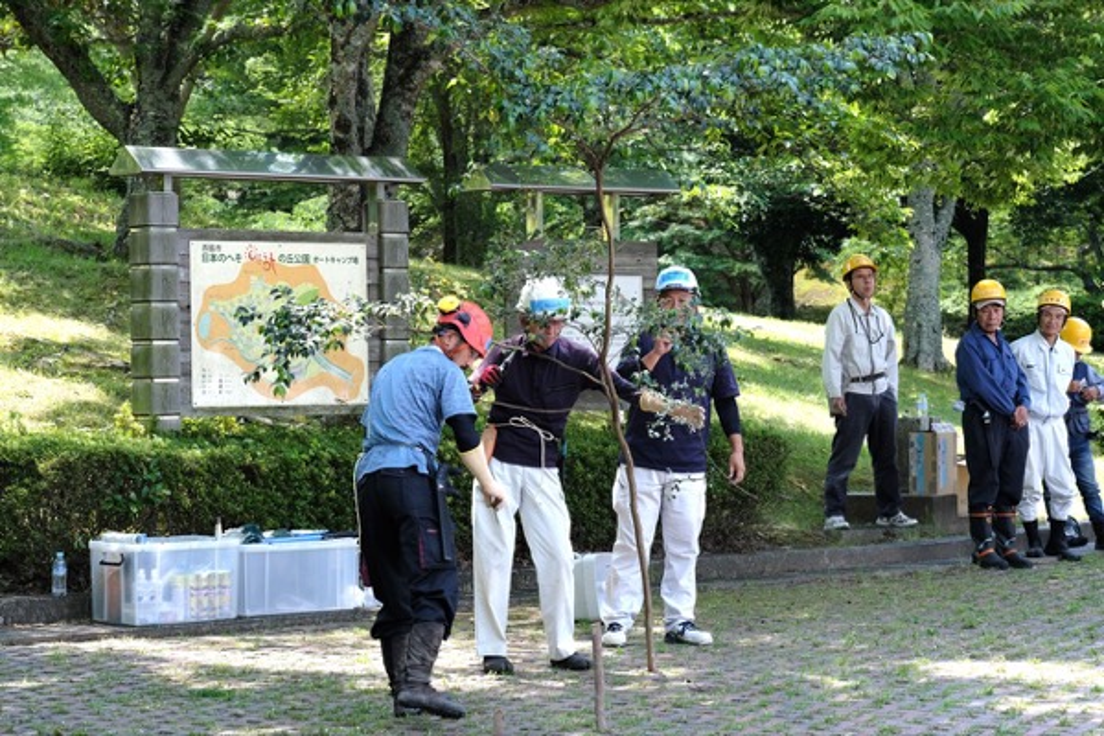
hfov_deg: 22.9
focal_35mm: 89
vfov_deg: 15.4
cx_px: 552
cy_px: 368
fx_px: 2729
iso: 400
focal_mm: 59.6
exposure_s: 1/180
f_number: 6.4
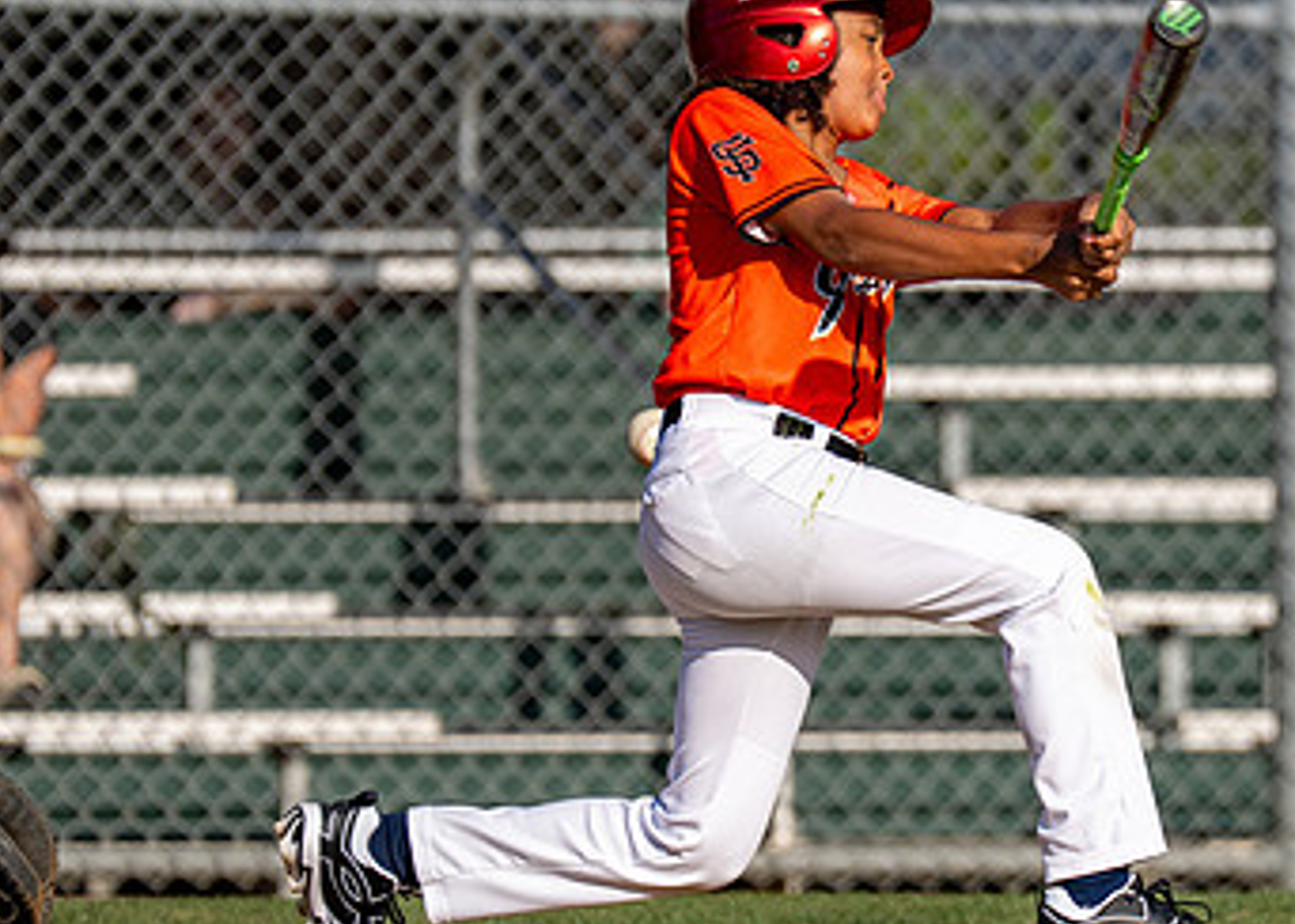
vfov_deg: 2.4
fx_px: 22059
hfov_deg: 3.4
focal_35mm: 600
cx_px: 909
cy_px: 303
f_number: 2.8
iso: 100
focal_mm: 200
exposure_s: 1/2500
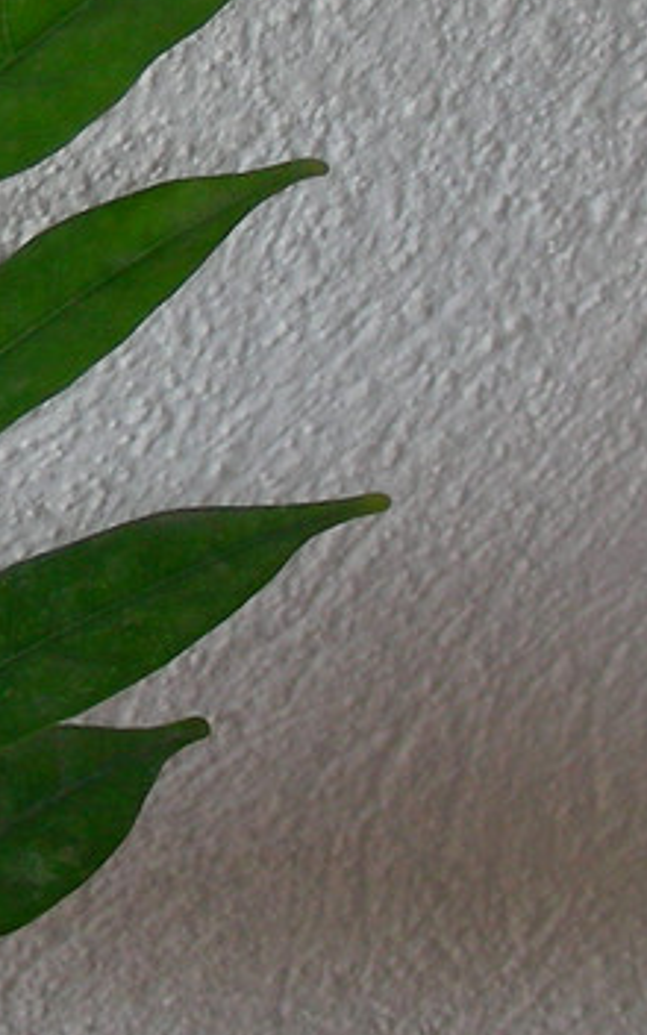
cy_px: 0
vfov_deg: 16.7
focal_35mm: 122
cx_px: -272
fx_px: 3442
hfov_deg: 10.4
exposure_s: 1/143
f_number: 4
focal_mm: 6.3
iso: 50
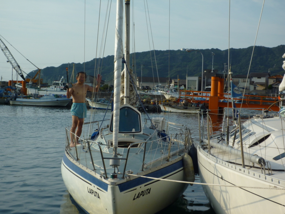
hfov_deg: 30.3
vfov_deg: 22.9
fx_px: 527
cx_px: 142
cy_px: 107
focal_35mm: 64
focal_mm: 11.3
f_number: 4.9
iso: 80
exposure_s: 1/400
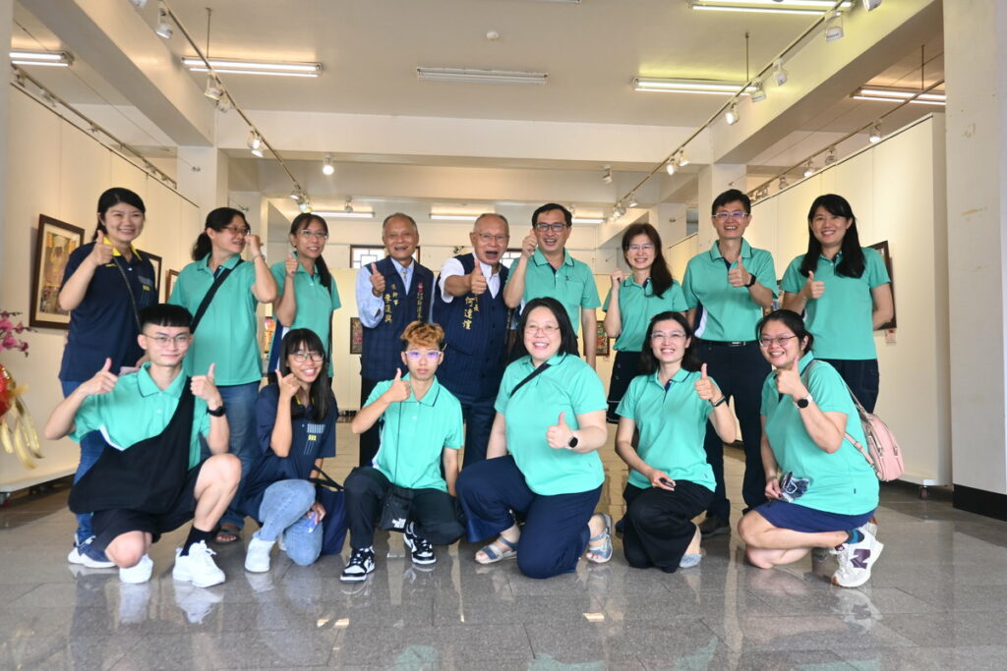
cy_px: 336
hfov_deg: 67.4
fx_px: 755
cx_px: 504
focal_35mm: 27
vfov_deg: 47.9
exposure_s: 1/160
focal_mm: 18
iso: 400
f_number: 3.5
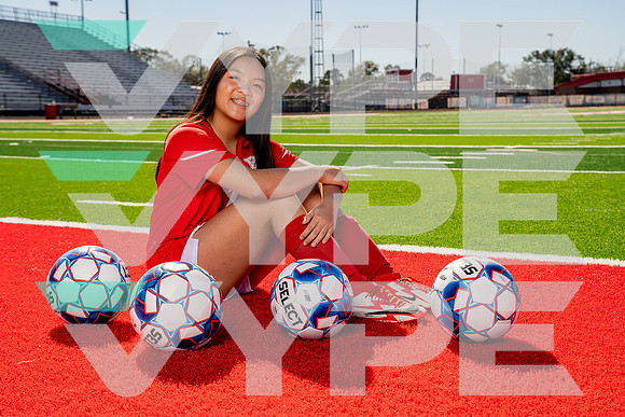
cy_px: 208
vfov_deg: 23.4
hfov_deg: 34.5
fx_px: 1007
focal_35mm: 58
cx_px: 312
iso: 100
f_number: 7.1
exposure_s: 1/250
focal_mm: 58
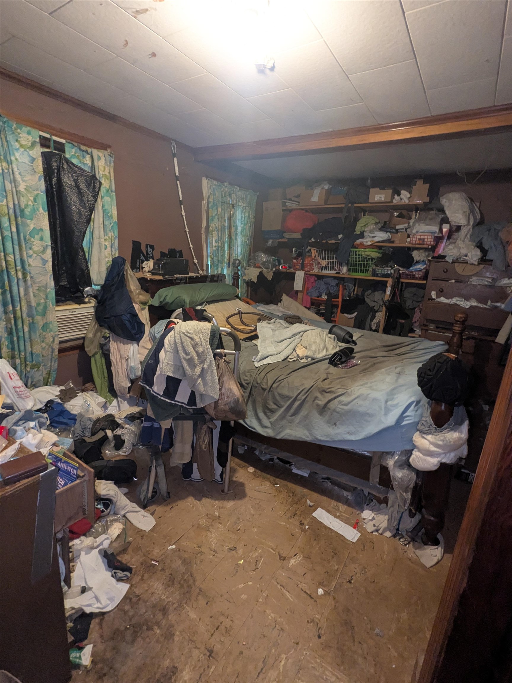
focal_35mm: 16
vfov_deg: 94.5
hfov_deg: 78.1
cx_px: 256
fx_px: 316
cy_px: 342
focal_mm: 2.35
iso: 567
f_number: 2.2
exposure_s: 1/30
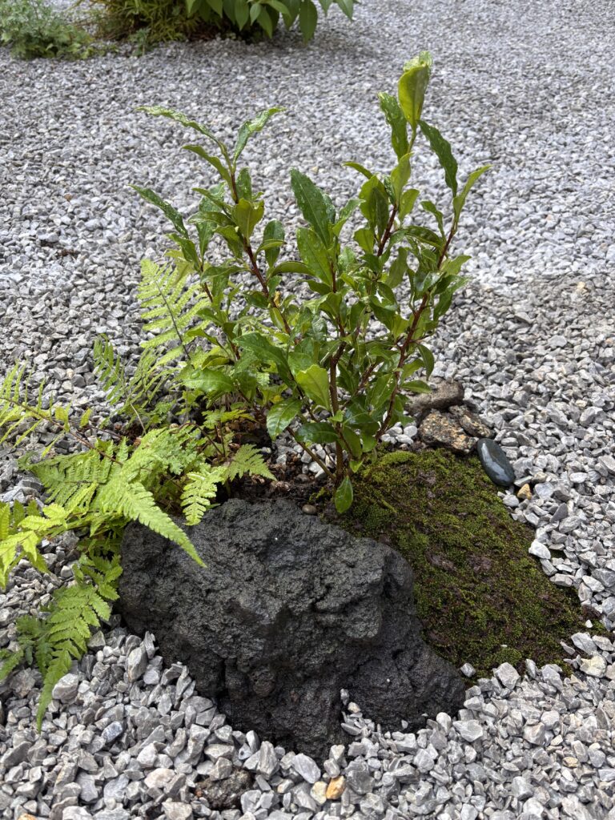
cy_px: 410
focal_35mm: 26
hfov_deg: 53.1
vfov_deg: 67.3
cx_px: 308
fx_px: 616
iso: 32
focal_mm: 5.96
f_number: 1.6
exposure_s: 1/131
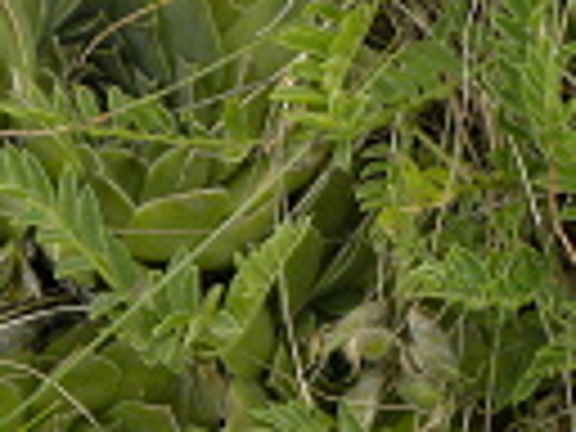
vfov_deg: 8.6
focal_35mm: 172
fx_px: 2862
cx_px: 288
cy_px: 428
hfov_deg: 11.5
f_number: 3.5
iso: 100
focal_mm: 8.2
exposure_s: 1/320
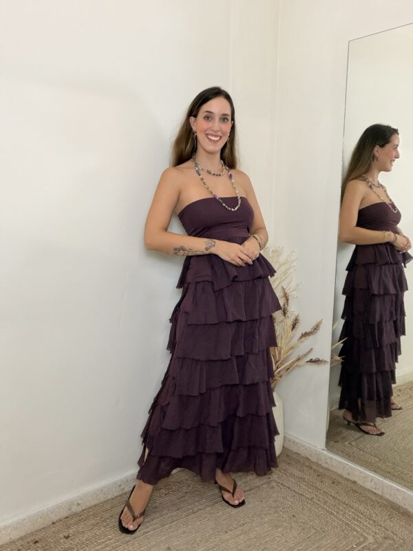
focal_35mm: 30
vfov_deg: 60.0
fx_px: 477
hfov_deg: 46.8
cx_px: 206
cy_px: 276
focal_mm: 2.71
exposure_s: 1/60
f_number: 1.9
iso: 125
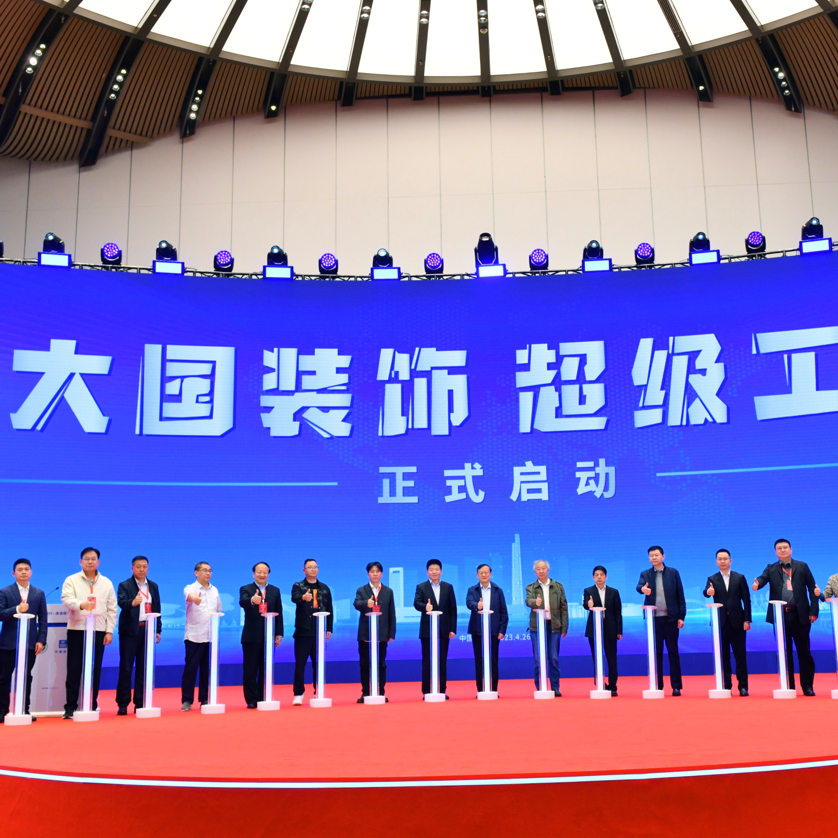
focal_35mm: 37
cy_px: 419
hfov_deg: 44.8
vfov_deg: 44.9
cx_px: 490
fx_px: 1013
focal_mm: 29
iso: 1000
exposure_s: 1/250
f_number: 8
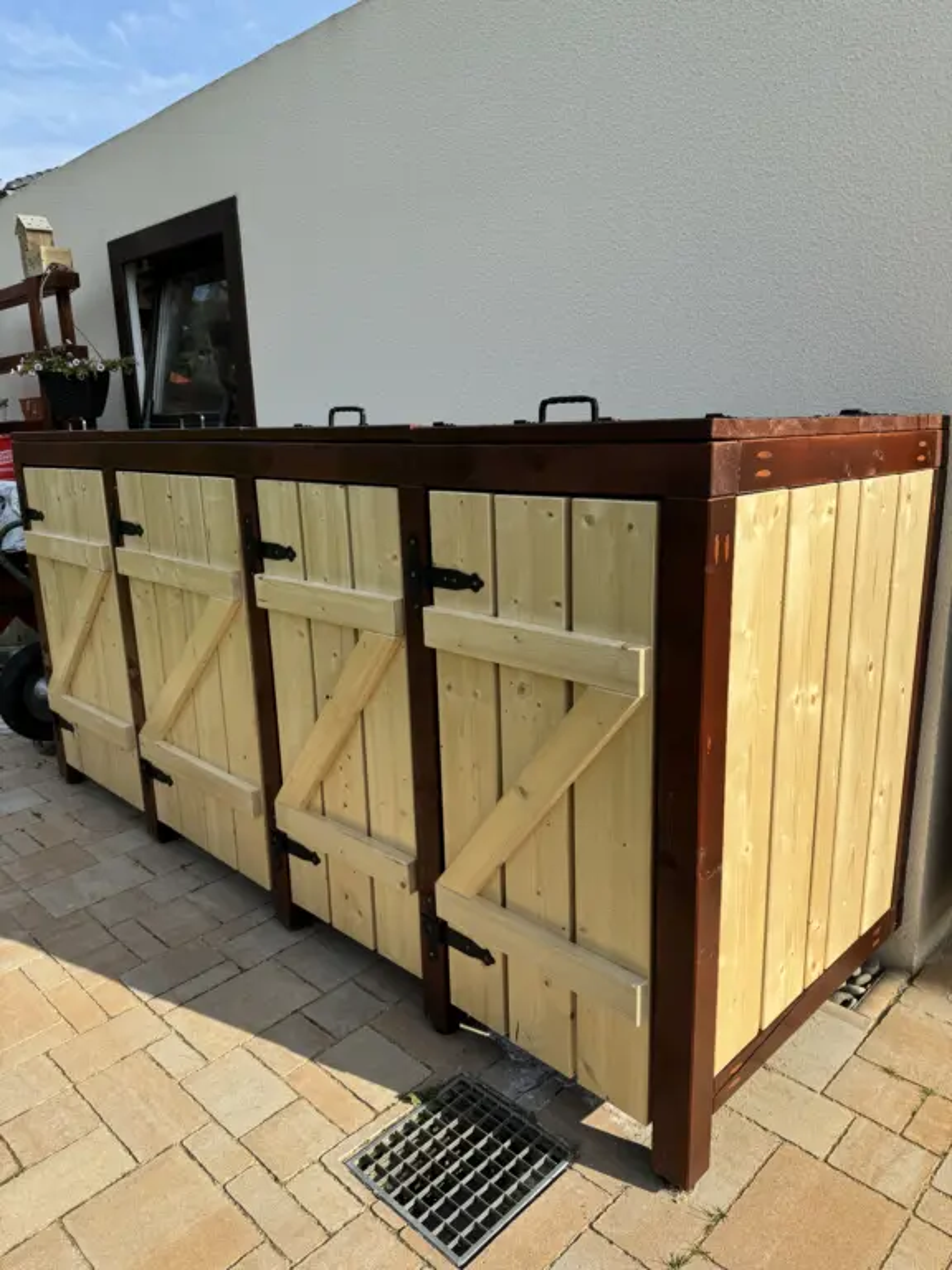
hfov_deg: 56.8
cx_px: 476
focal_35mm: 24
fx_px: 880
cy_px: 635
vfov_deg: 71.6
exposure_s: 1/3247
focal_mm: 6.76
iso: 80
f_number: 1.78
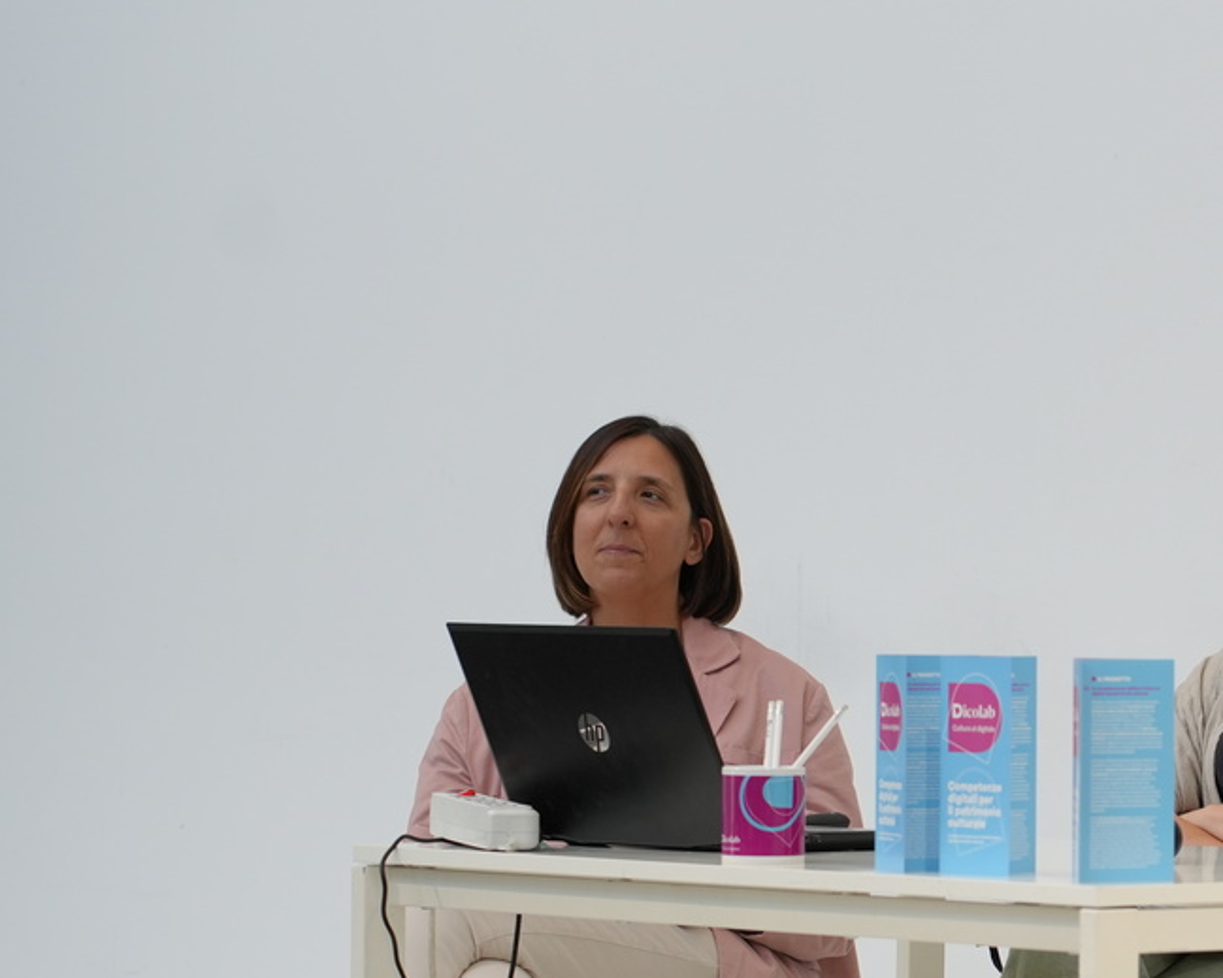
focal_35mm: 190
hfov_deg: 10.0
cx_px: 1487
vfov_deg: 8.1
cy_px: 763
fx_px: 6876
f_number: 4
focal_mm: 75
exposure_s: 1/160
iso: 250
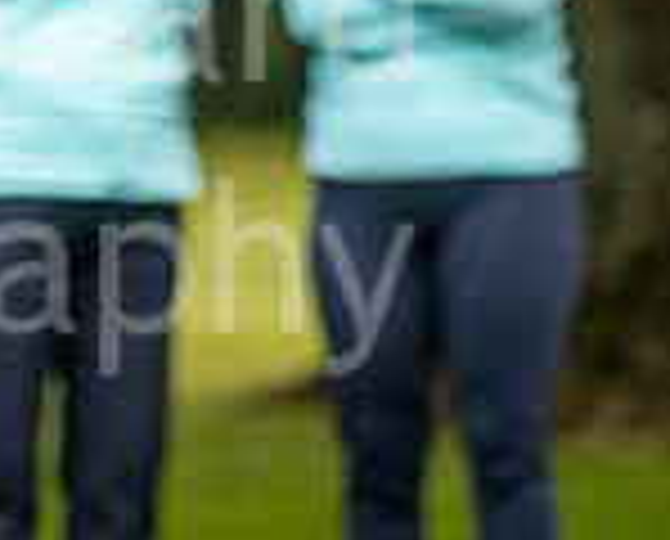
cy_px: 50
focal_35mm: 1638
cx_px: -153
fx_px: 32566
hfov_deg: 1.2
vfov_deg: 0.9
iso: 500
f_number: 4
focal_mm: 300
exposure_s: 1/3200
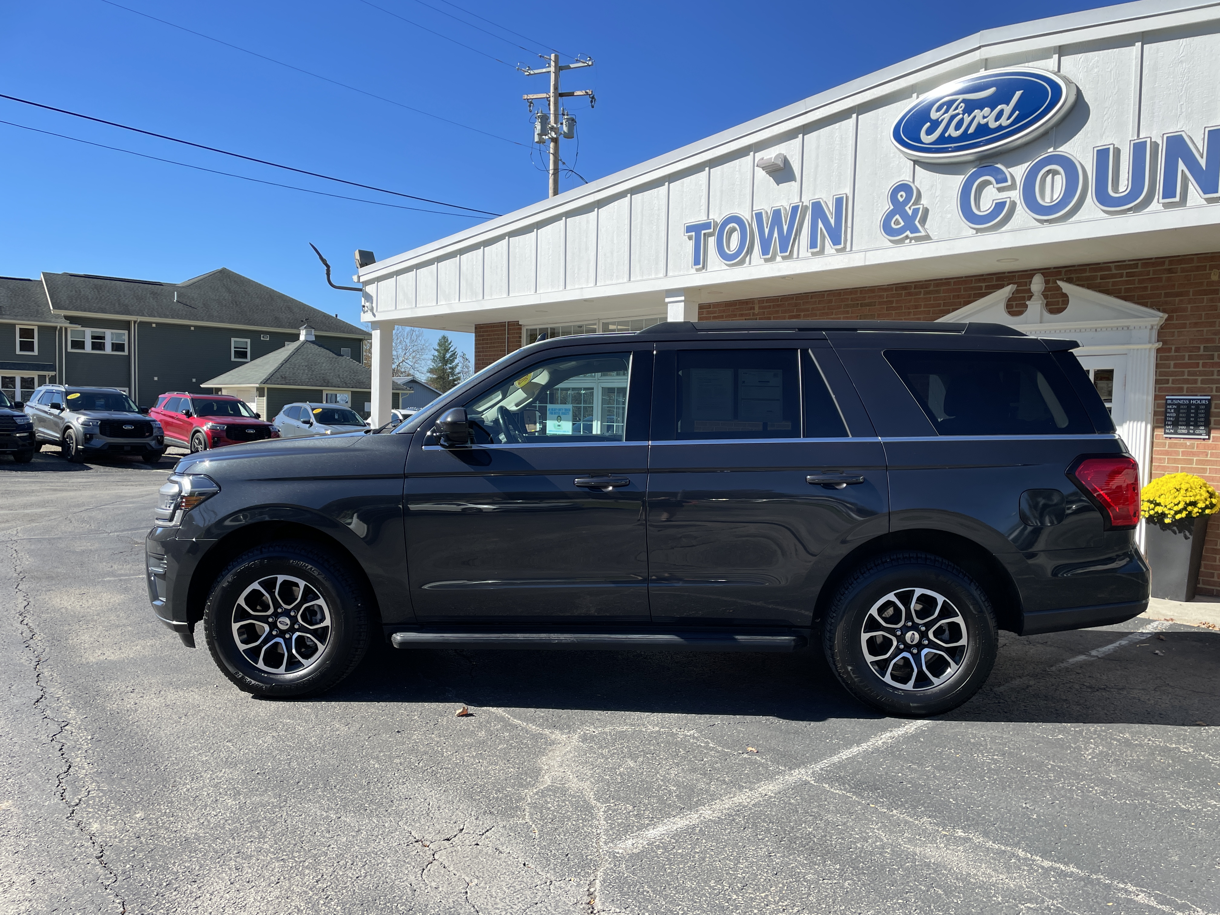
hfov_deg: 67.3
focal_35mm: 26
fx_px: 916
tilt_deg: -2.9
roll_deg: -1.6
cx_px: 610
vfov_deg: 53.1
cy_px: 458
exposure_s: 1/2564
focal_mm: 4.2
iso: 32
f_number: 1.6
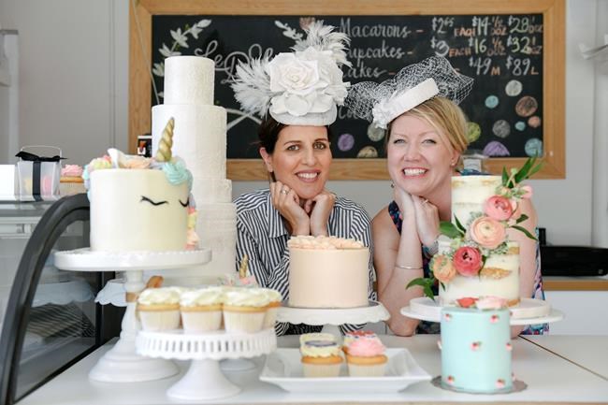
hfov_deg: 41.1
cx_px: 304
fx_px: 810
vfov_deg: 28.1
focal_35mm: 48
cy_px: 202
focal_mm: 48
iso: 800
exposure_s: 1/250
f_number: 4.5
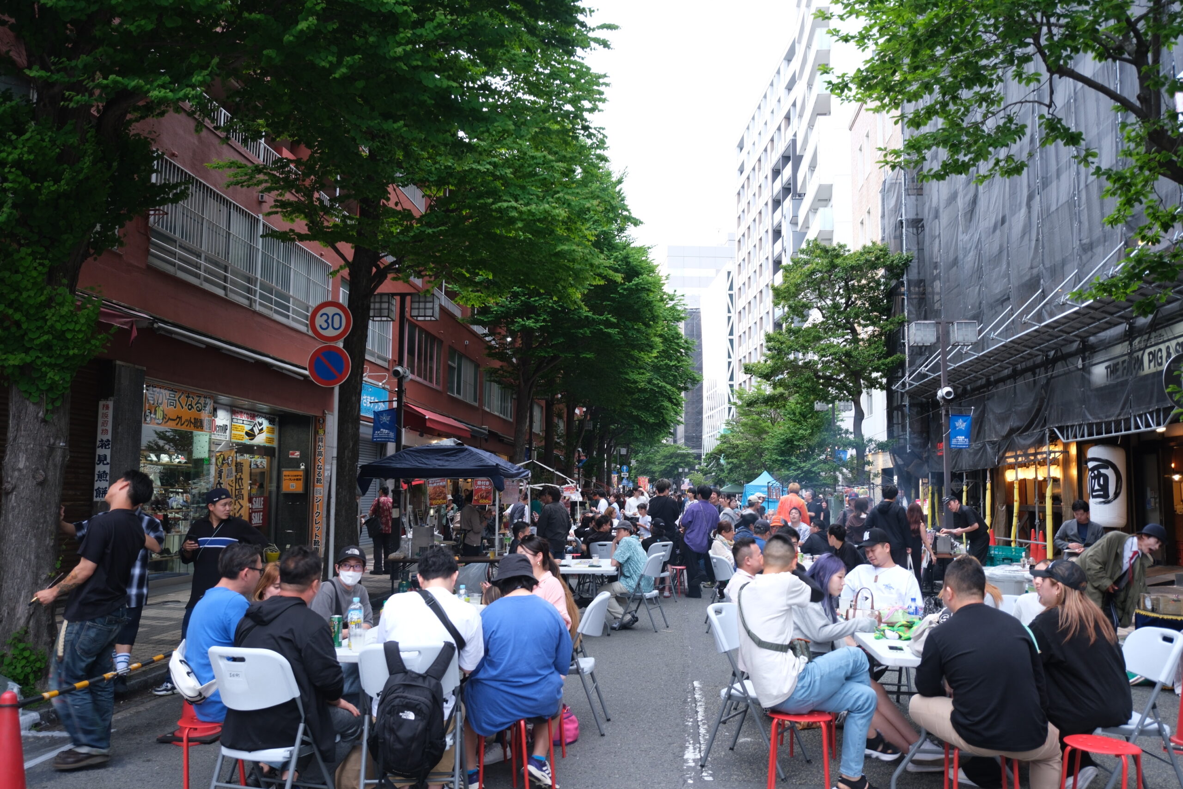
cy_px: 394
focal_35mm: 29
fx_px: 953
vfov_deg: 45.0
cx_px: 592
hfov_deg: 63.7
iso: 250
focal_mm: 19.4
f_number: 4.3
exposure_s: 1/20
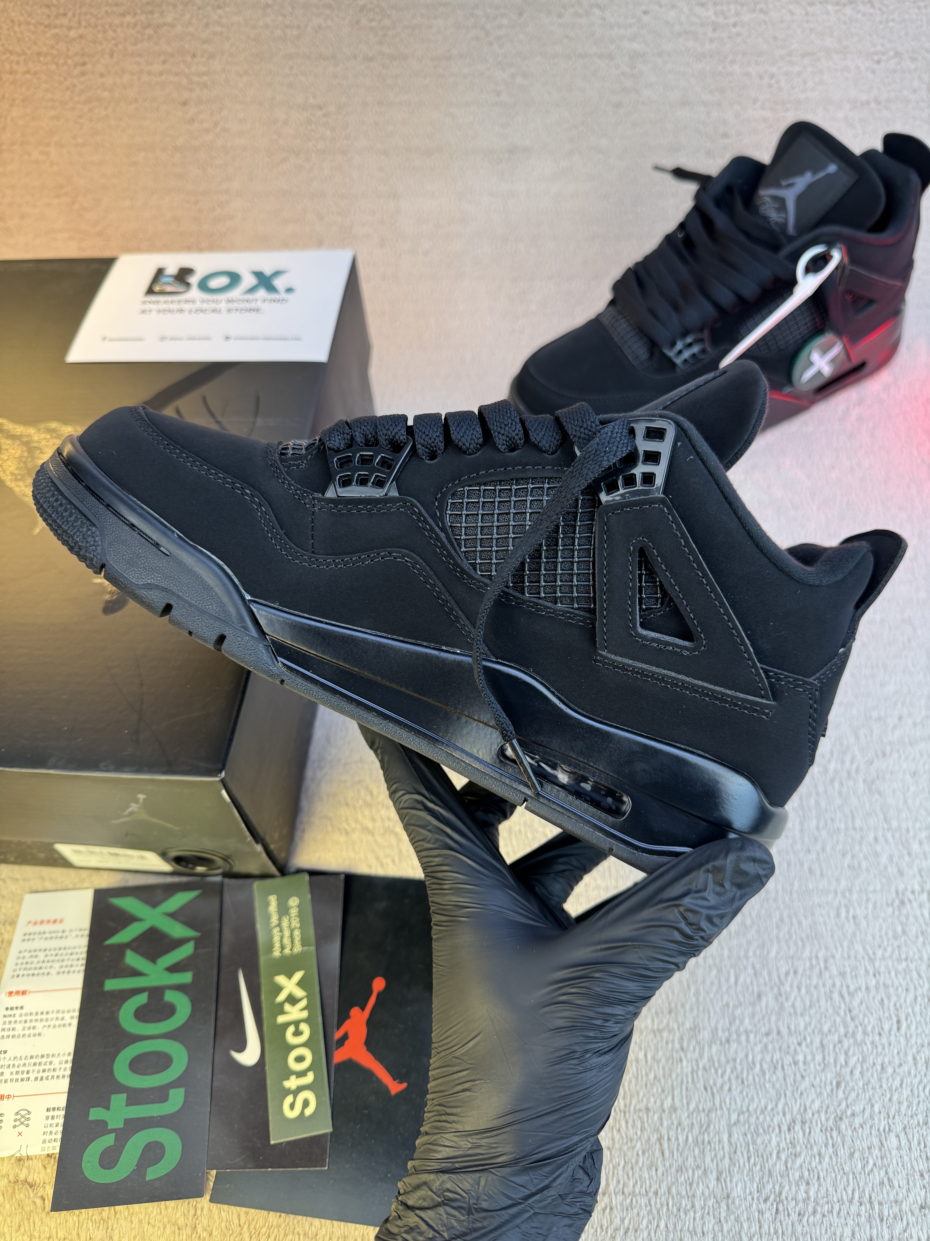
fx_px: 860
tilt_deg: -54.4
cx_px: 465
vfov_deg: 71.6
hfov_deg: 56.8
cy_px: 620
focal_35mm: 24
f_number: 1.78
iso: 64
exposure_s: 1/236
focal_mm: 6.76
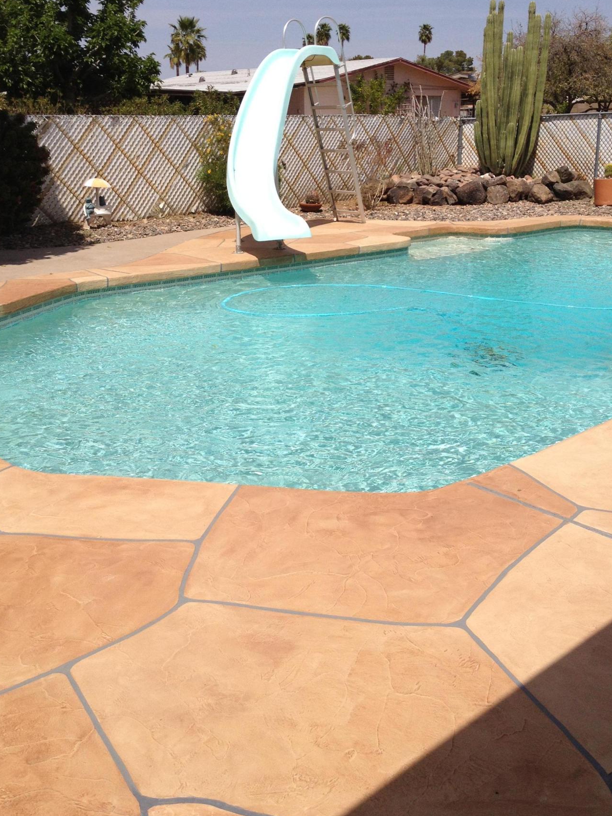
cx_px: 325
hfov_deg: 35.1
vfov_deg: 45.6
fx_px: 967
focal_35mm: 41
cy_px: 349
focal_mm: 4.28
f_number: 2.4
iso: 64
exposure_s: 1/3460
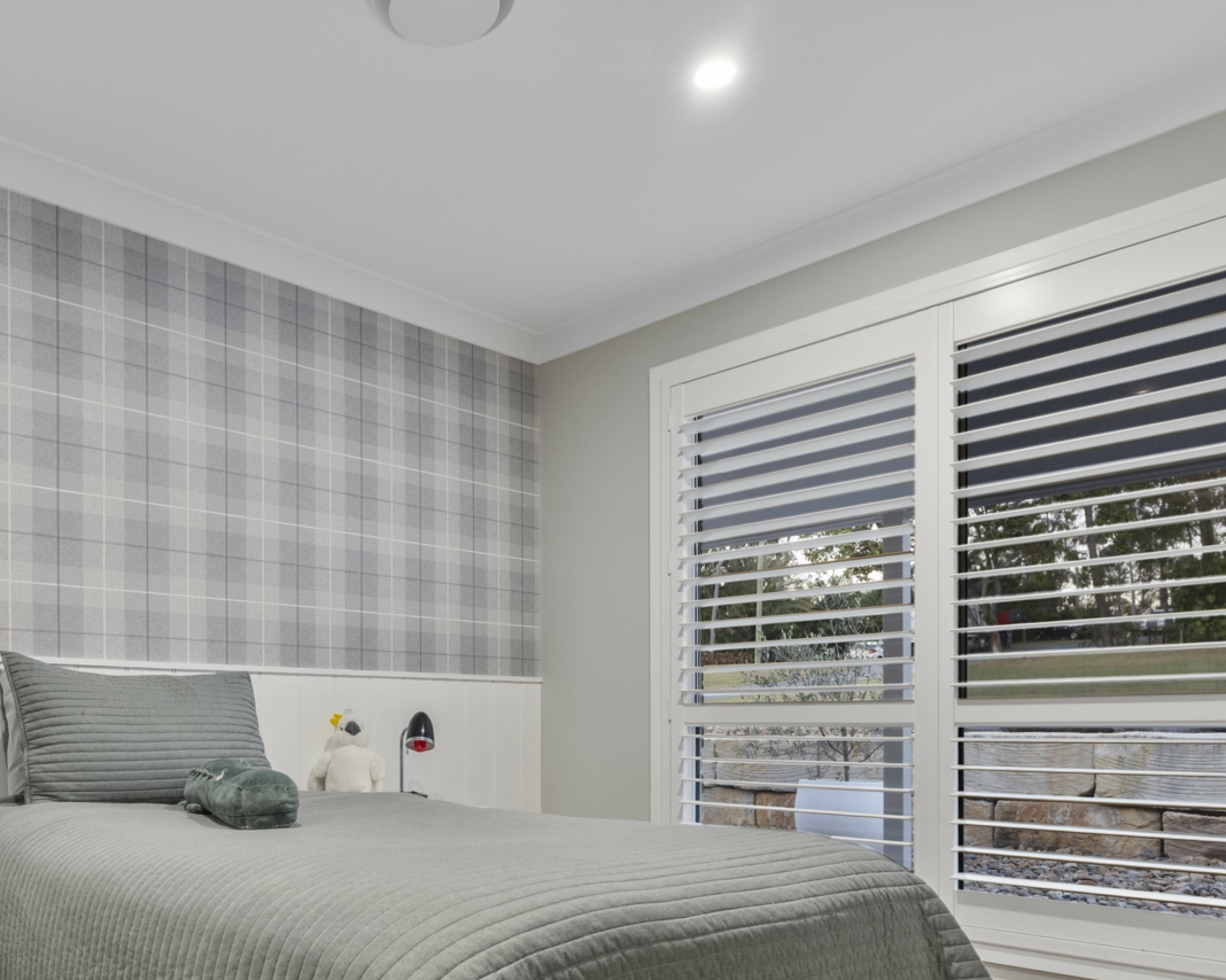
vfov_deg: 51.3
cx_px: 383
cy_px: 714
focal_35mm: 27
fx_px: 980
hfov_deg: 62.1
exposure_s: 1/6
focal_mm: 16
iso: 3200
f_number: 6.3
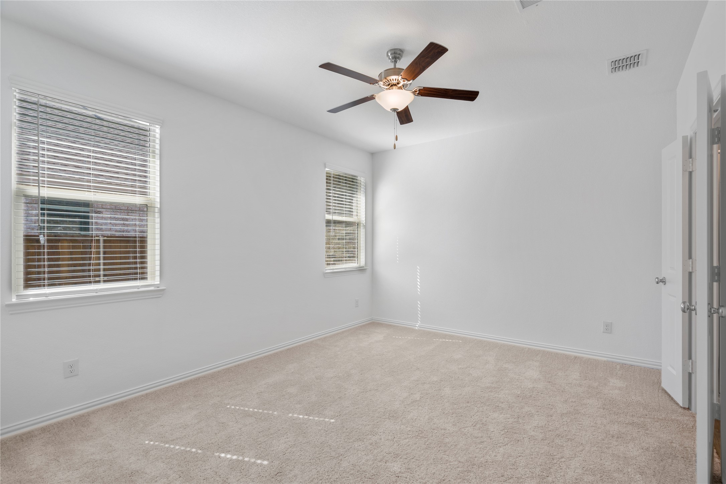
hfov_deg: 96.7
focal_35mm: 16
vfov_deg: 73.7
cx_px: 363
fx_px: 323
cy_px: 242
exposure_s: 1/6
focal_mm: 16
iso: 500
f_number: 7.1
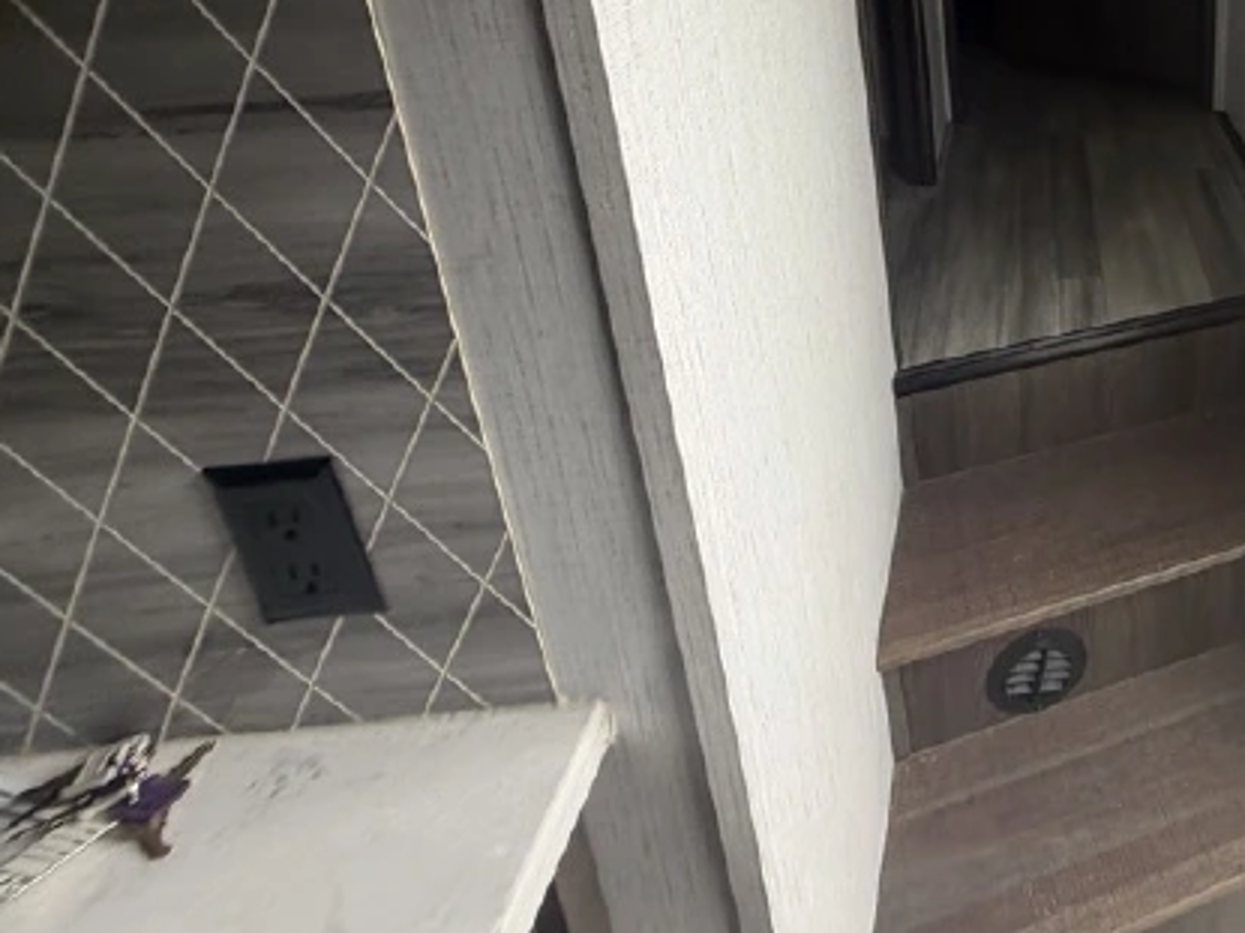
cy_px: 54
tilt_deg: -17.2
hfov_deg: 56.5
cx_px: 1119
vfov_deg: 45.3
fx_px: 971
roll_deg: -0.8
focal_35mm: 27
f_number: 2.2
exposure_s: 1/121
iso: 50
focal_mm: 2.22
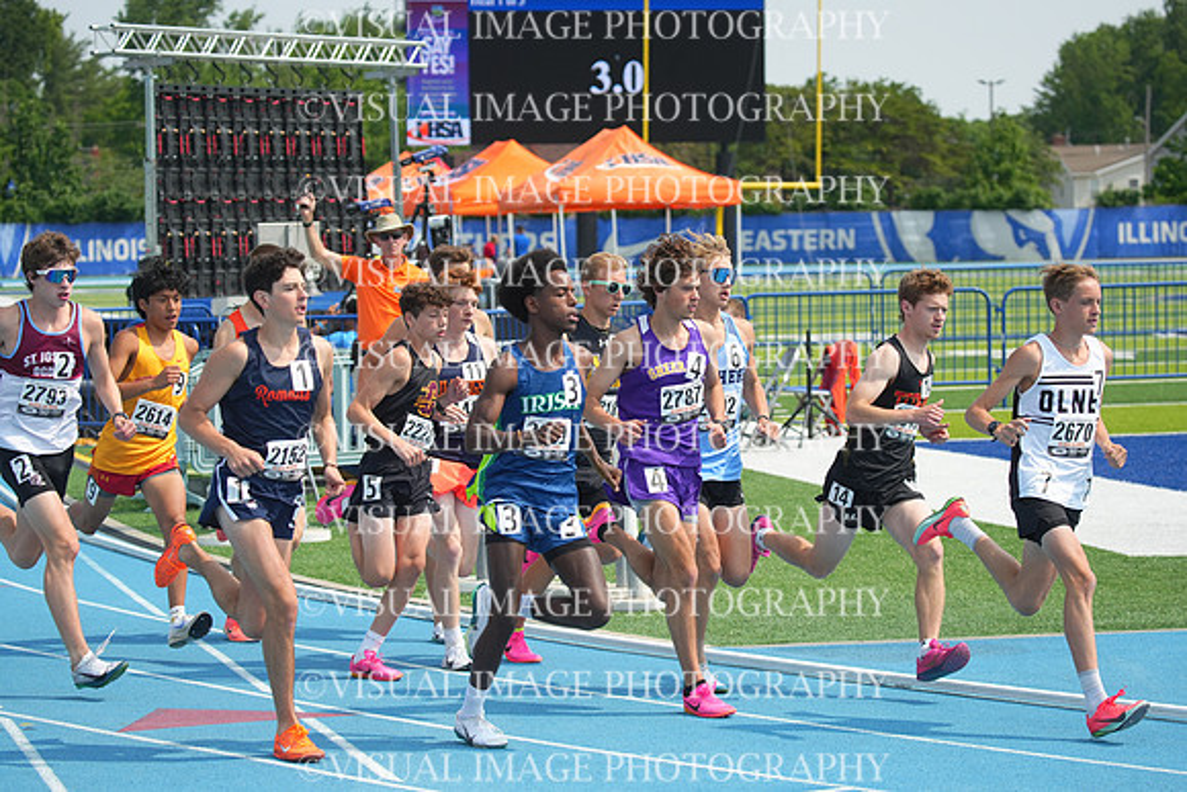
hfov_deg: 15.8
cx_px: 594
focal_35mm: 130
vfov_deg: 10.6
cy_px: 396
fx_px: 4287
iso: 500
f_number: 5.6
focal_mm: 130
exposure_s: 1/2500
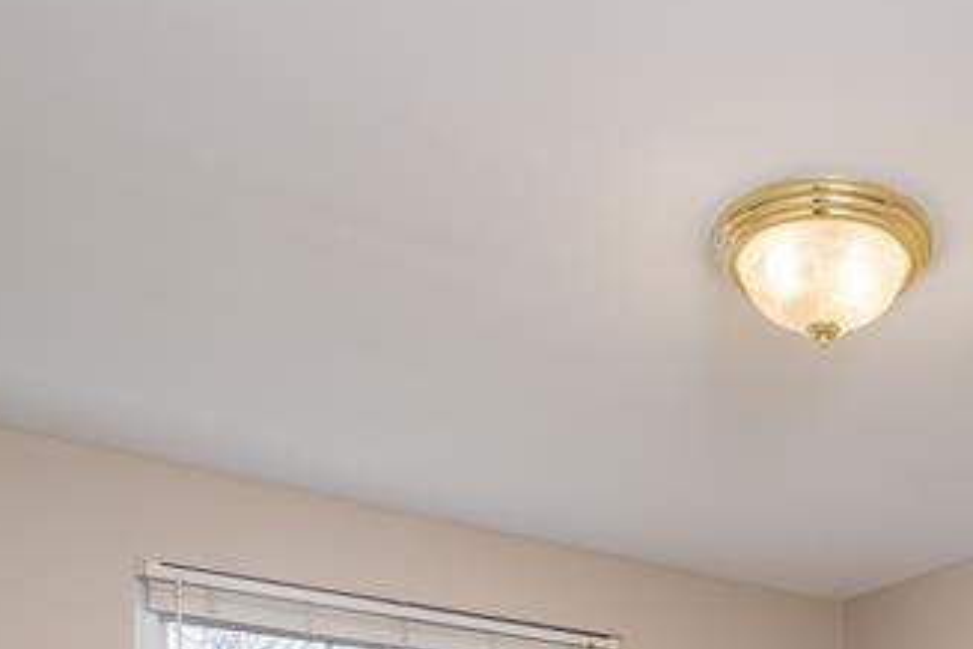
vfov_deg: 23.8
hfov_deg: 40.1
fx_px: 1270
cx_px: 786
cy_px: 926
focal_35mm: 47
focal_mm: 10
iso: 500
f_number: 6.4
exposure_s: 1/250
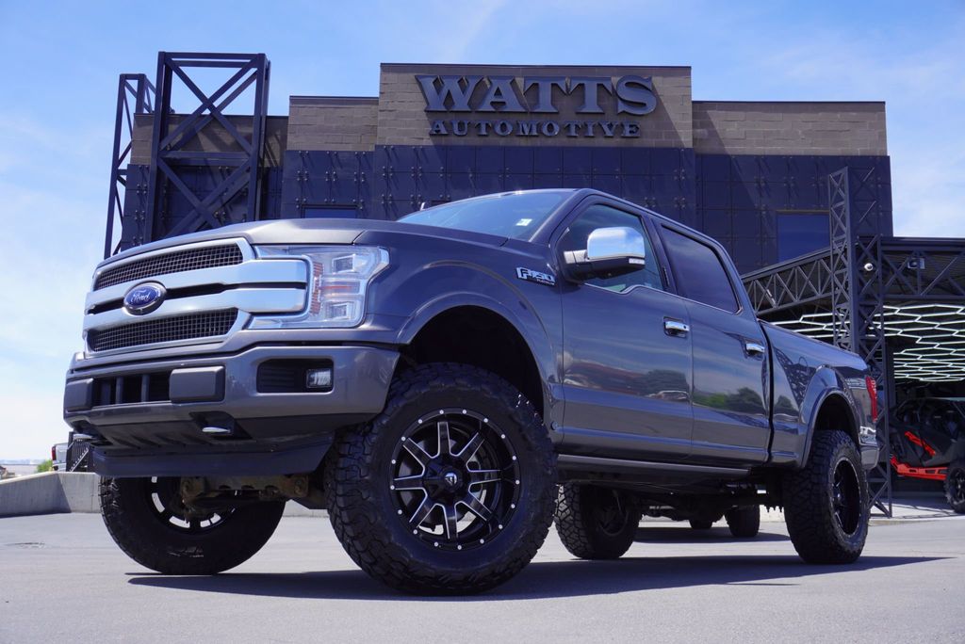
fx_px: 1086
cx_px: 482
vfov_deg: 33.1
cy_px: 322
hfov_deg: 47.9
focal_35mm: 40
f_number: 9
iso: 100
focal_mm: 27
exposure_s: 1/125
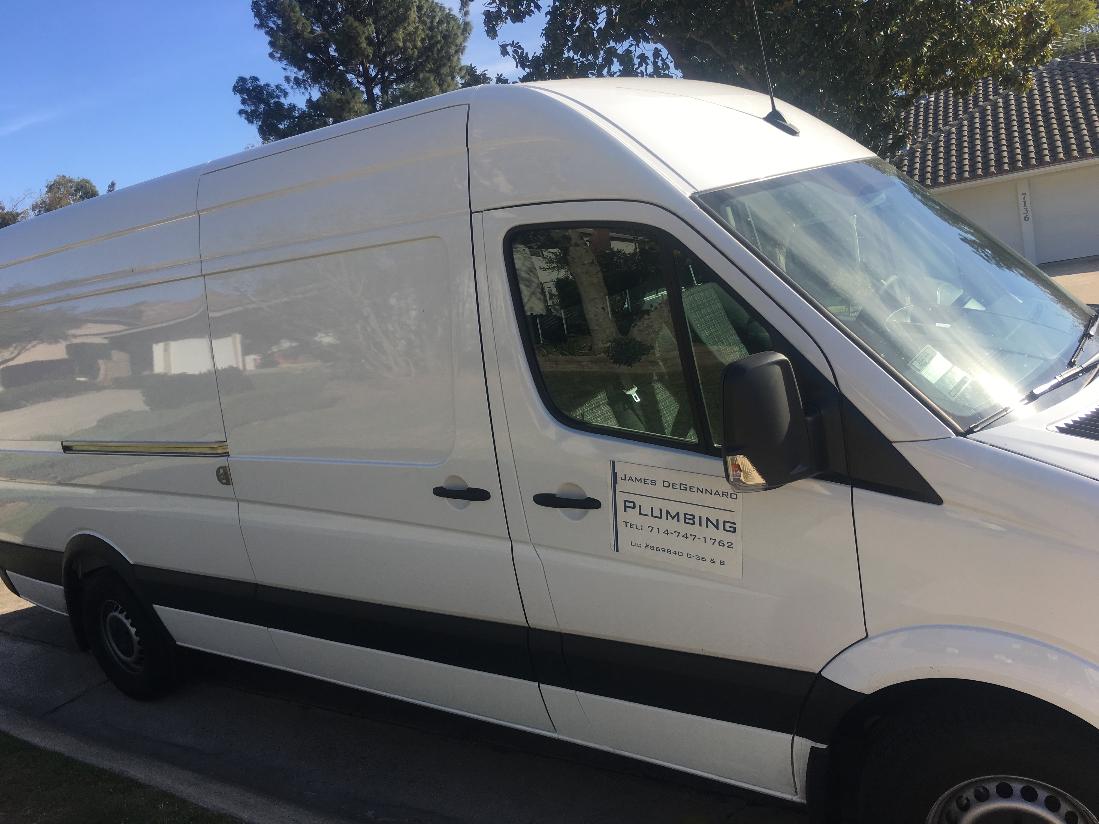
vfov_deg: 48.2
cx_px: 550
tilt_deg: -4.6
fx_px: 921
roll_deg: +10.0
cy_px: 412
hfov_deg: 61.7
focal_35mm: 29
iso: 25
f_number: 2.2
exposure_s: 1/785
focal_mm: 4.15
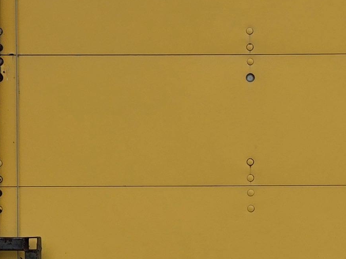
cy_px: 221
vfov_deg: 14.0
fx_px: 1050
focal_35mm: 105
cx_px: 318
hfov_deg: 18.4
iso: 25
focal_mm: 5.4
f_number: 1.8
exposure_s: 1/2314
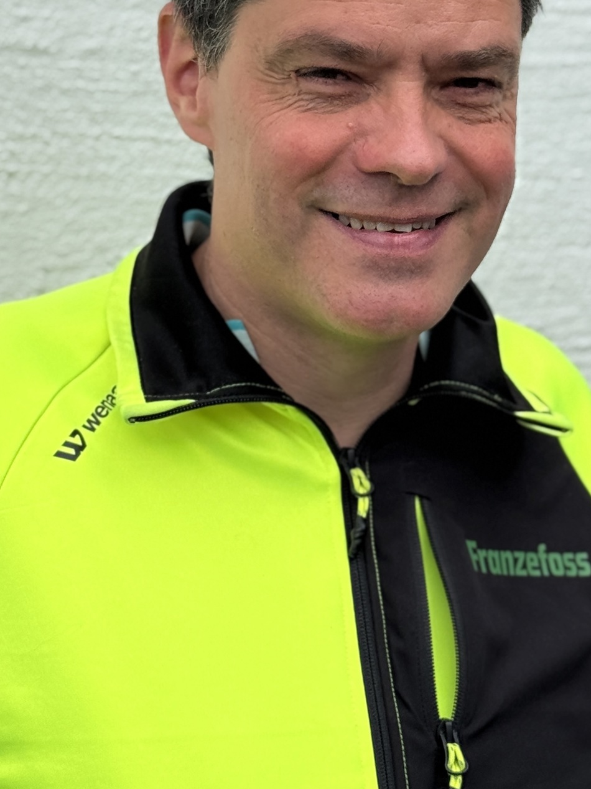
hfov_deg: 15.2
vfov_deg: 20.1
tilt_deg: +3.5
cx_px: 289
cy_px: 189
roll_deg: +0.5
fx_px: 2208
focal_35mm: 97
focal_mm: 6.76
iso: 80
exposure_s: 1/3378
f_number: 1.78
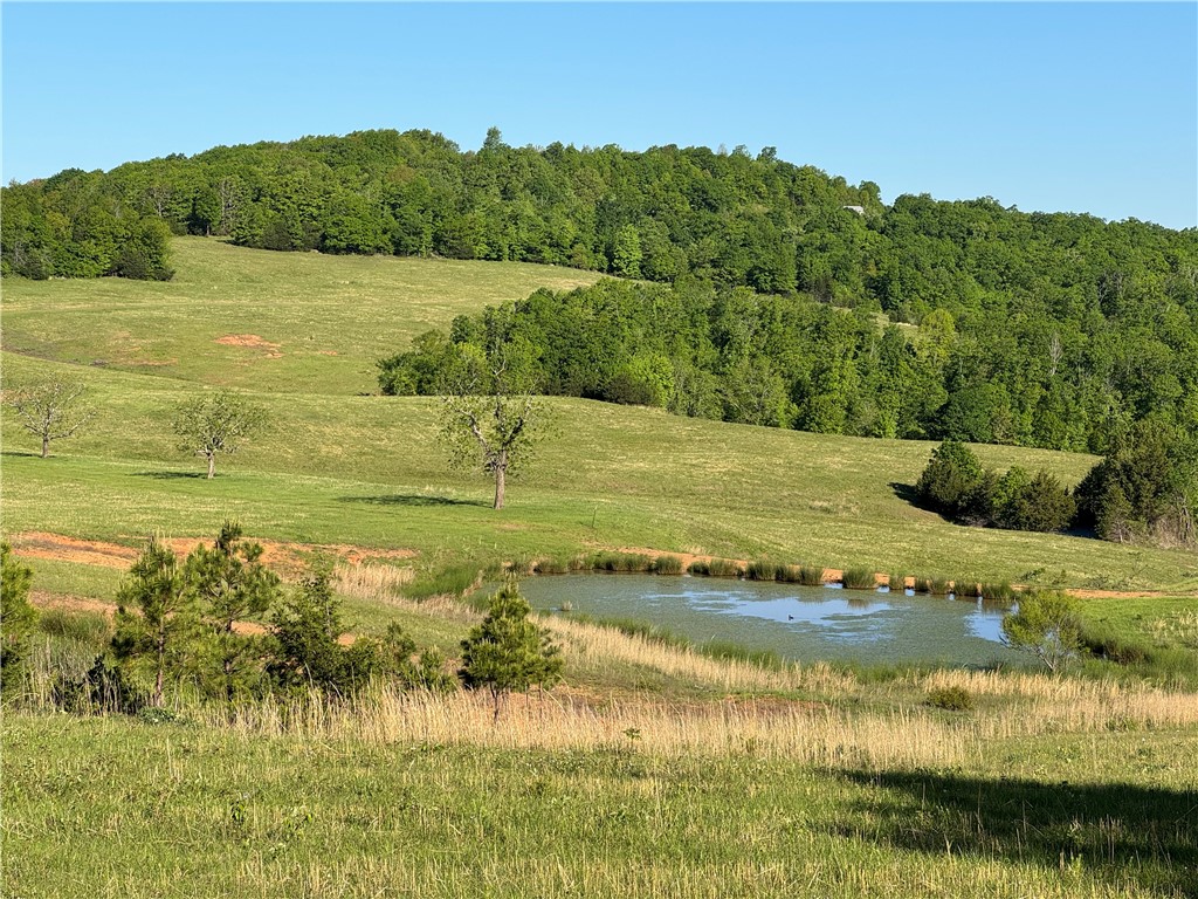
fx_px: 2665
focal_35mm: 77
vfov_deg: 19.1
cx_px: 599
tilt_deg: -3.6
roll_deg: +0.2
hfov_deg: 25.3
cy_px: 450
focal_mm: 9
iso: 25
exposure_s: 1/673
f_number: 2.8
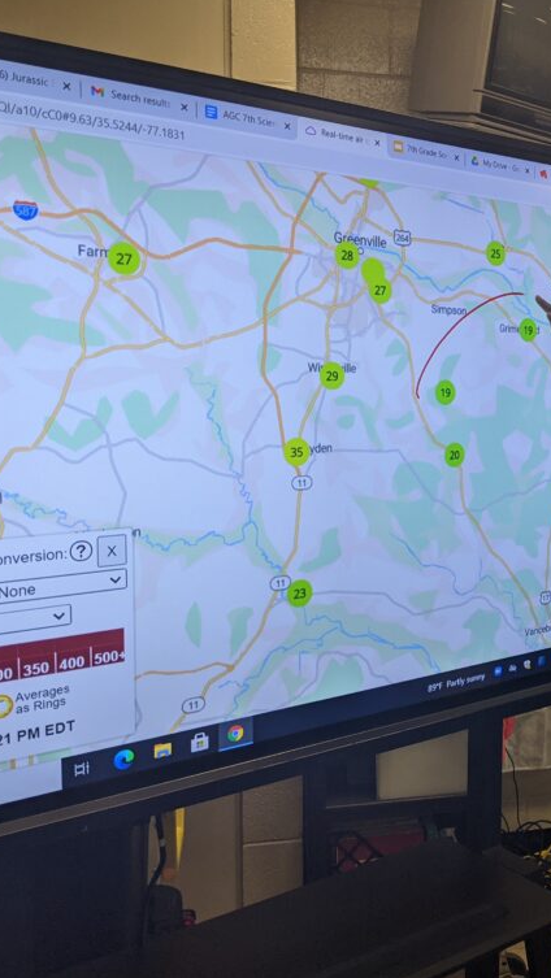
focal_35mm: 40
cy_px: 483
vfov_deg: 50.5
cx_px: 586
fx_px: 1038
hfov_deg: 27.5
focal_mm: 4.44
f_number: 1.8
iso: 84
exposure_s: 1/120
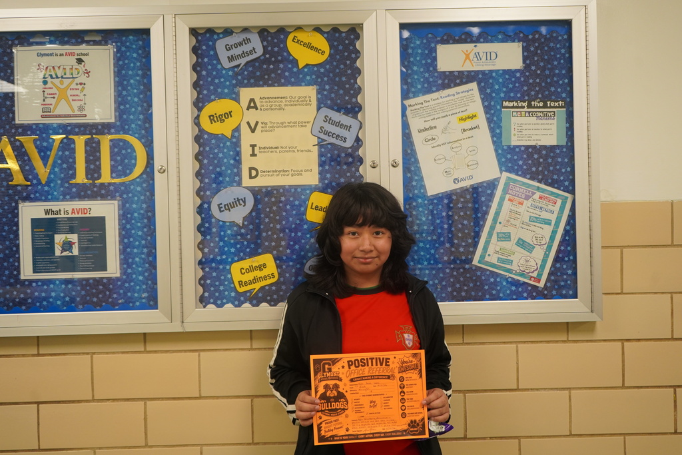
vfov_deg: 34.2
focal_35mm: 39
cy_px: 228
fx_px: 739
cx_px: 341
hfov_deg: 49.5
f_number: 4
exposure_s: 1/160
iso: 1600
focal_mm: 39
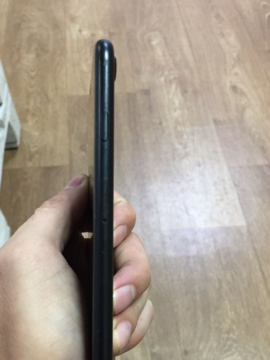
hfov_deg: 37.7
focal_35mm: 38
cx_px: 119
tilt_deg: -55.3
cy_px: 226
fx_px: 395
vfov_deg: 48.5
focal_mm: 4.15
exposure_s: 1/33
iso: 200
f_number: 2.2
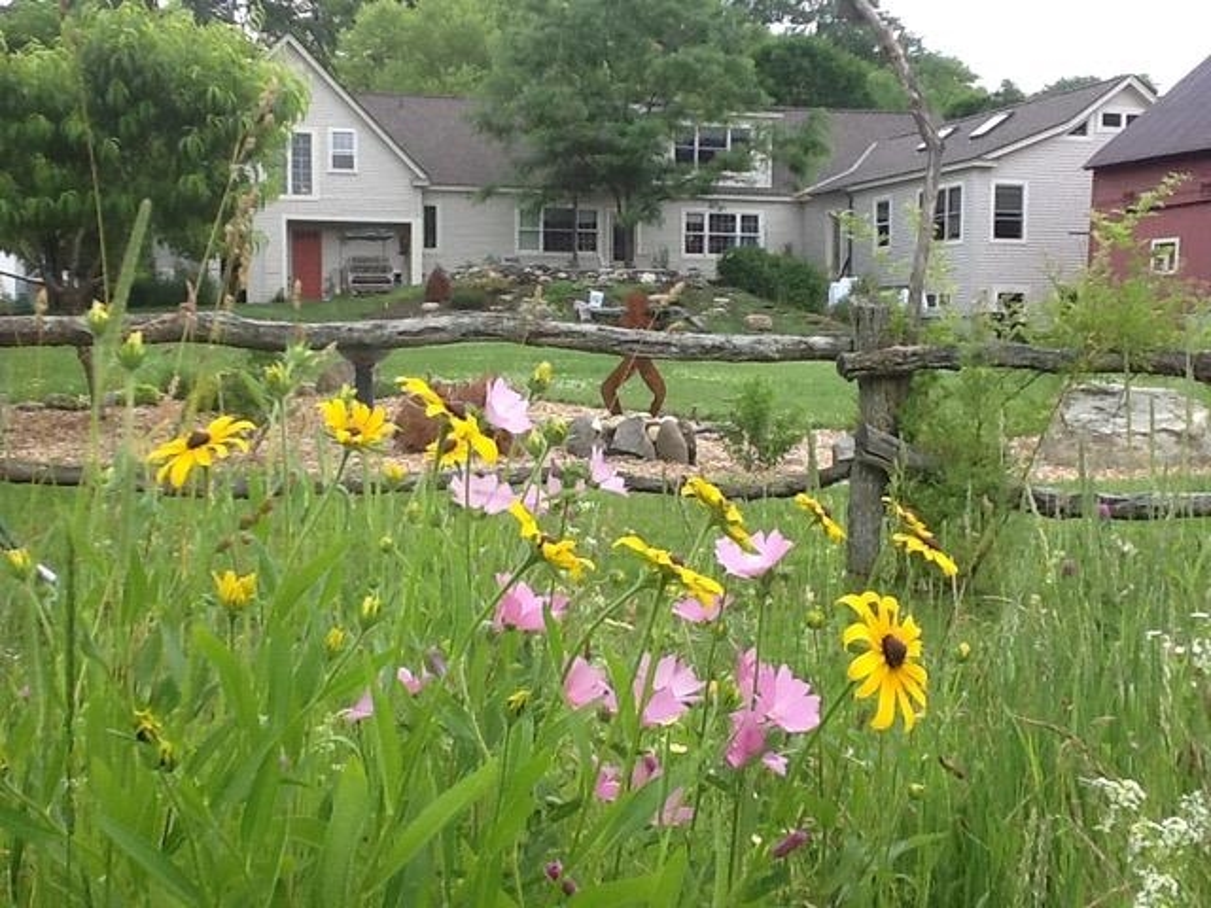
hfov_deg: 42.9
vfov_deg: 32.9
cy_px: 454
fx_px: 1539
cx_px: 606
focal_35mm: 44
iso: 40
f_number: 2.4
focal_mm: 2.03
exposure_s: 1/495
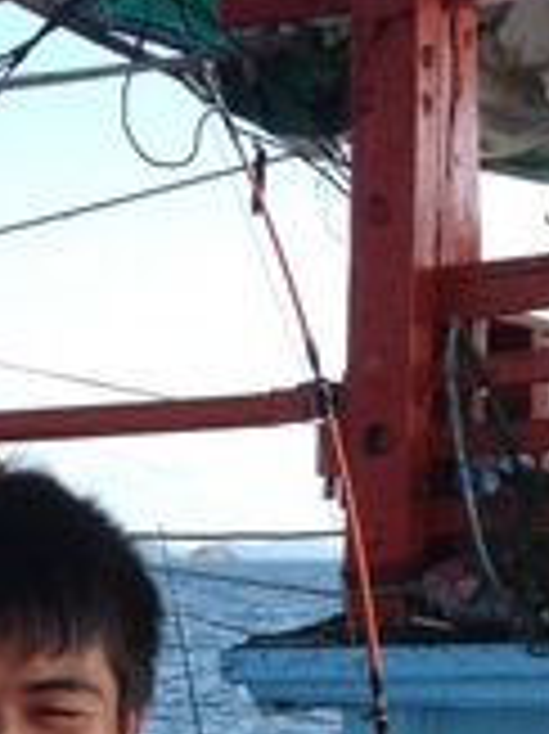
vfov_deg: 18.3
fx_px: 2054
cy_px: 1049
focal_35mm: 97
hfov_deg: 14.9
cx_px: -27
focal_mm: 4.12
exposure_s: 1/547
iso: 50
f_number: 2.4
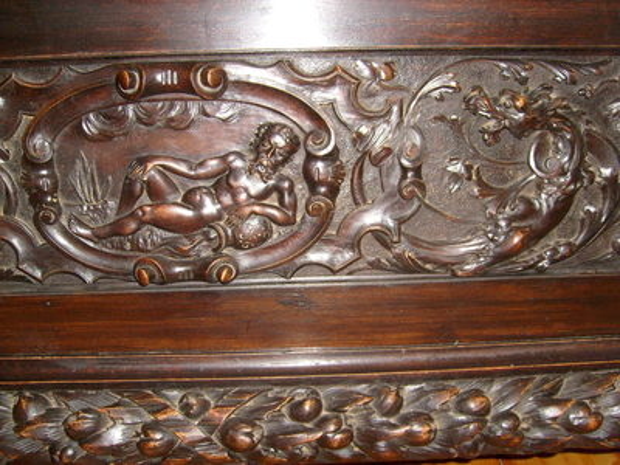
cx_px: 310
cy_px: 232
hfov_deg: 52.6
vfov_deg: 40.7
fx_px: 627
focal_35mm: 35
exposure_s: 1/45
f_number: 2.8
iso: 100
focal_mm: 5.8
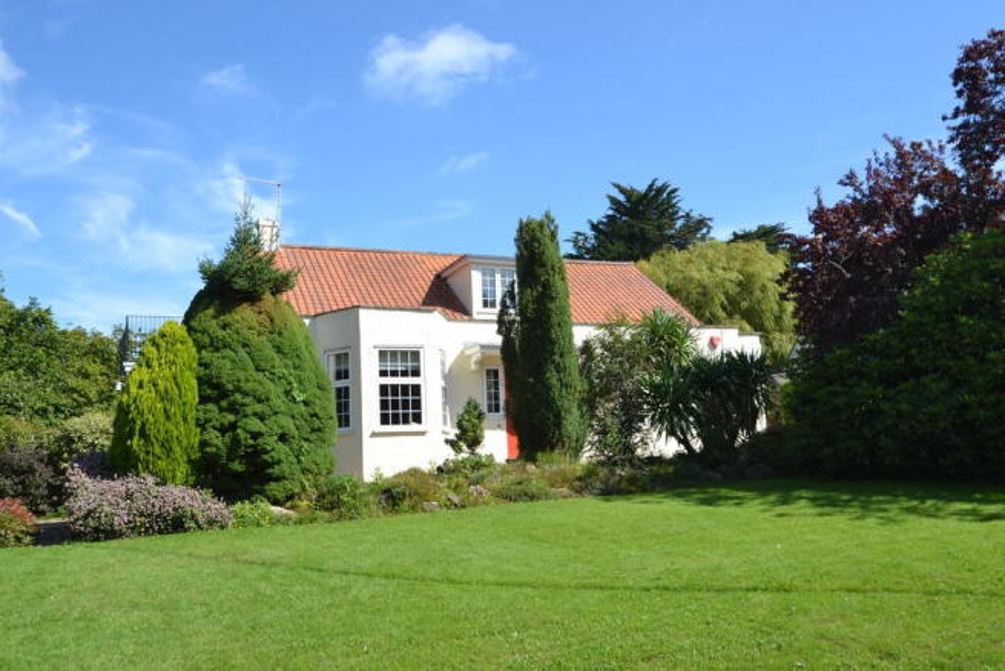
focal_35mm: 32
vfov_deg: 41.7
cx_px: 502
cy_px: 336
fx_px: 880
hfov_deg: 59.5
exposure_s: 1/250
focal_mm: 21
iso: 100
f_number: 8
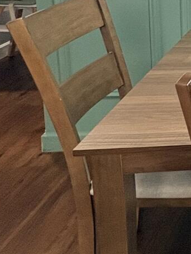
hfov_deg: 16.8
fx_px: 449
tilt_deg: -9.7
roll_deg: -3.4
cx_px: 399
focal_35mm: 61
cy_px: -27
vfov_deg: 28.7
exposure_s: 1/60
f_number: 2.2
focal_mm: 2.22
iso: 200
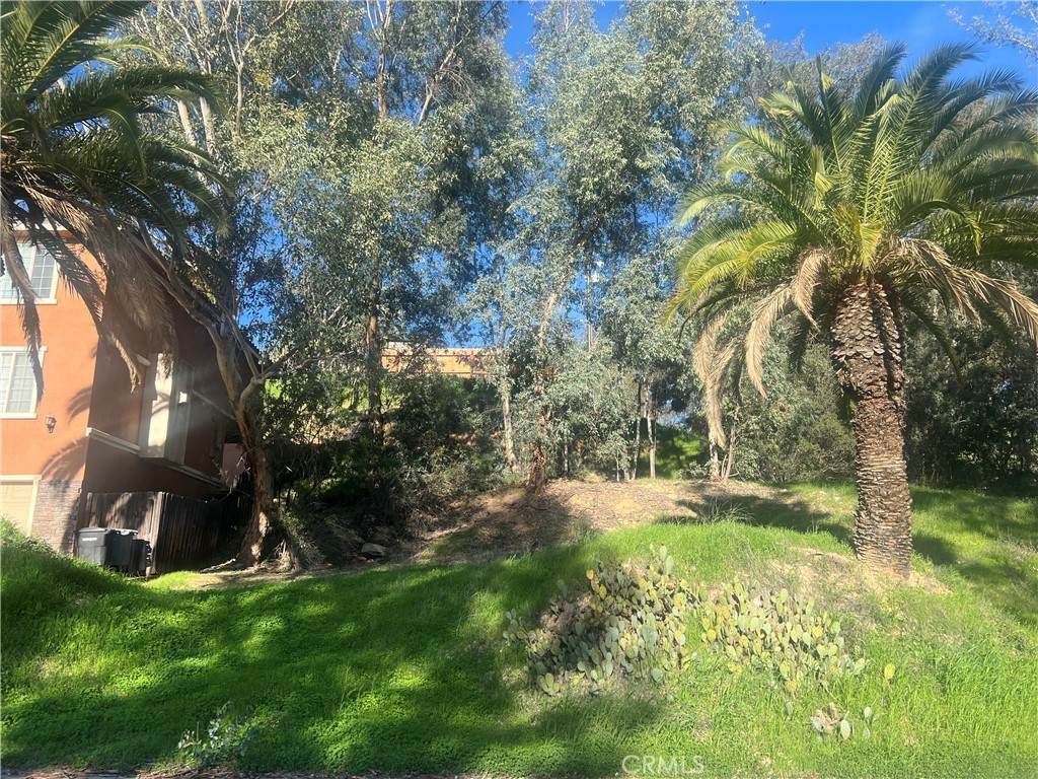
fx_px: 780
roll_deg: +0.0
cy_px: 390
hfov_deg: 67.3
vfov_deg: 53.1
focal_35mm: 26
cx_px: 519
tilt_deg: +15.8
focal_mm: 5.7
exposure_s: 1/1449
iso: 50
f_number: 1.5
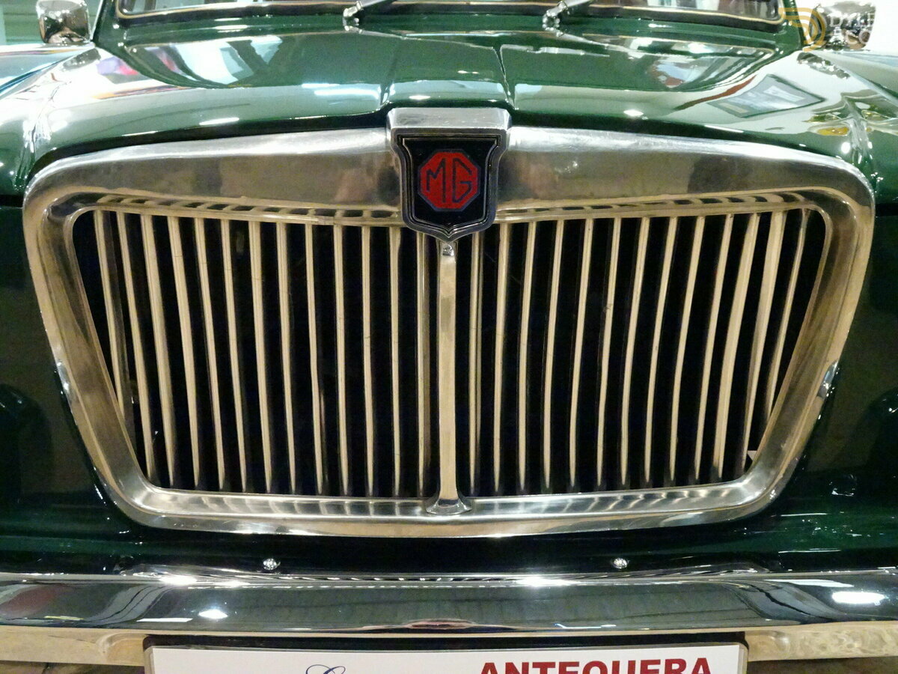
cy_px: 337
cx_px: 449
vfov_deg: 40.7
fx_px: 908
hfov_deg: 52.6
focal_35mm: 35
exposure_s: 1/25
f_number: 4
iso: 3200
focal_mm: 5.98
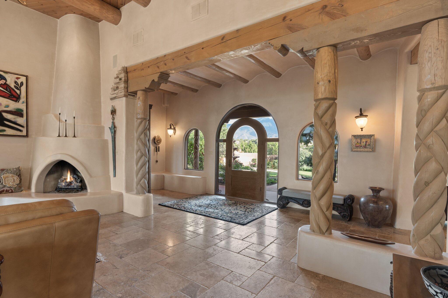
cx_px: 224
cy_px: 149
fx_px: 224
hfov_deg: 90.0
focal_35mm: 18
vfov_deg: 67.4
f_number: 9
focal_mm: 18
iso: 250
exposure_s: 1/1.67
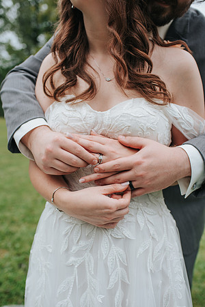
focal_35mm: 35
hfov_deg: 37.9
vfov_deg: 54.4
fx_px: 299
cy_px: 154
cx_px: 102
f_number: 3.2
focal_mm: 35
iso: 100
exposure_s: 1/640
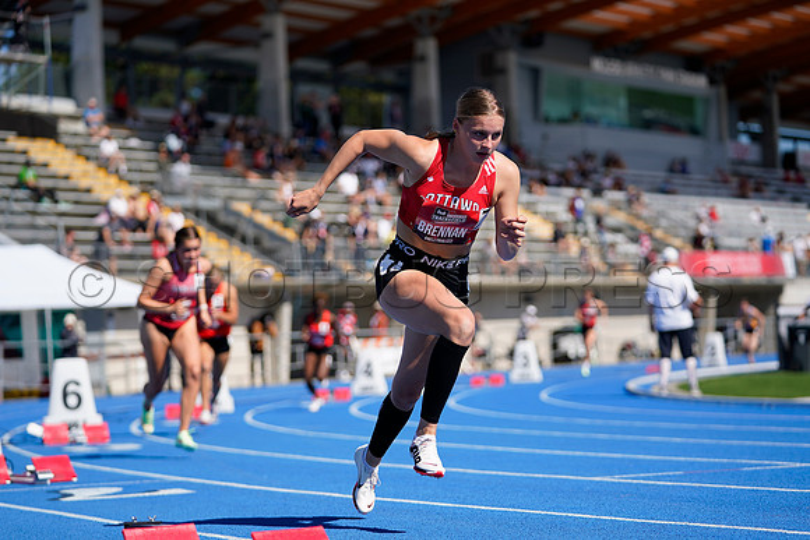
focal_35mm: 95
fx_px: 2138
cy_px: 270
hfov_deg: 21.5
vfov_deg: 14.4
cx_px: 405
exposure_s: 1/2000
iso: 100
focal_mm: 95
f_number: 2.8
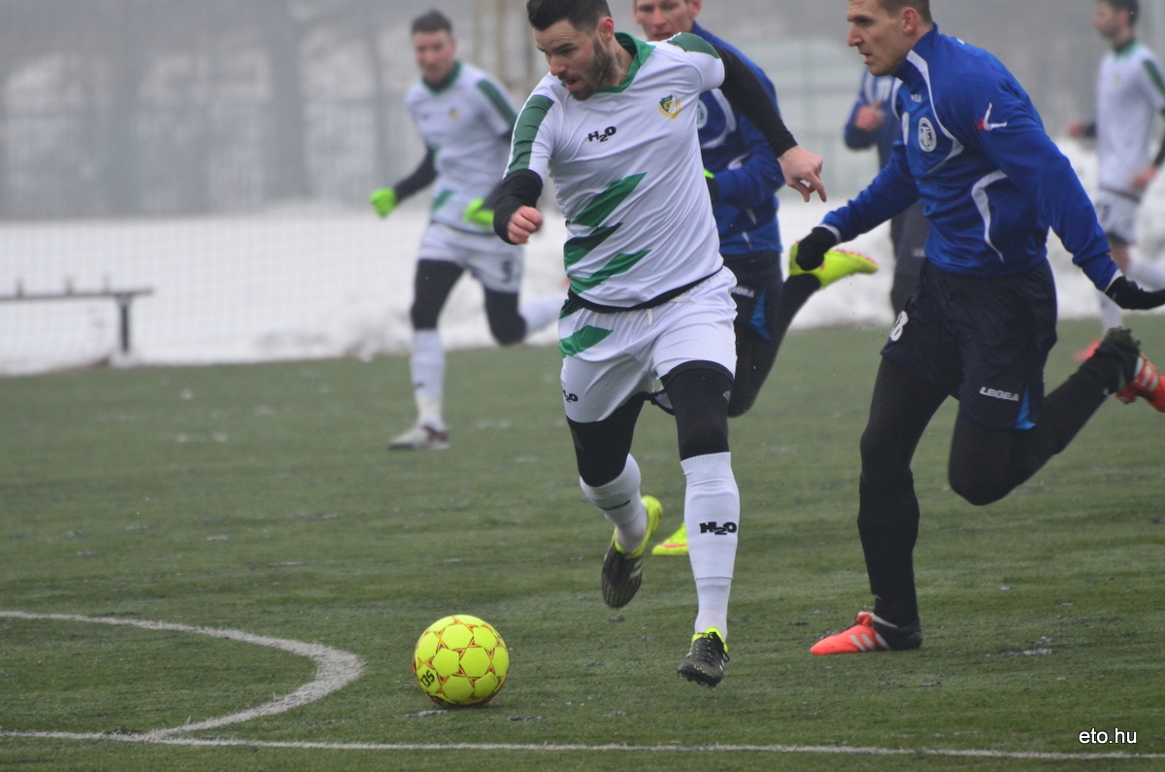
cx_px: 582
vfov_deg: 3.0
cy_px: 386
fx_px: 14533
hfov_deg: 4.6
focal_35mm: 450
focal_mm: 300
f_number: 5.6
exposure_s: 1/800
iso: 1250
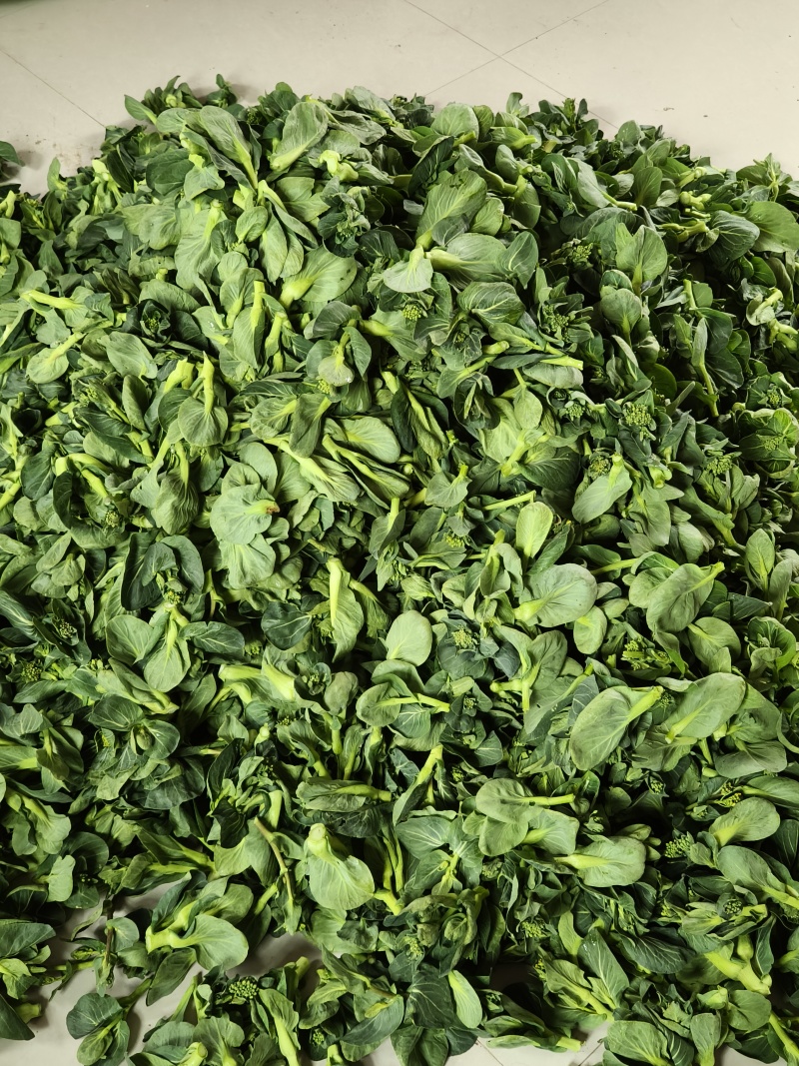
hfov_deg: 30.9
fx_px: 1447
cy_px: 533
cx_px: 400
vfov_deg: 40.4
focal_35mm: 47
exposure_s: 1/100
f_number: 2
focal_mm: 7.1
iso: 1250
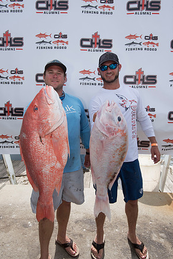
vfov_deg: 69.4
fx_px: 188
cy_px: 125
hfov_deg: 49.5
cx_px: 83
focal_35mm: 26
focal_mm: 25
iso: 250
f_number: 9
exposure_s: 1/320
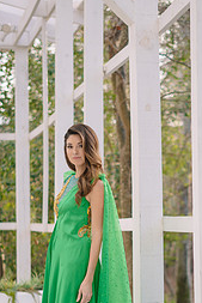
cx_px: 154
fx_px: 748
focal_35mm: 89
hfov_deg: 15.3
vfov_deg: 22.7
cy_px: 213
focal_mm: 50
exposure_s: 1/200
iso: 100
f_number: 1.8
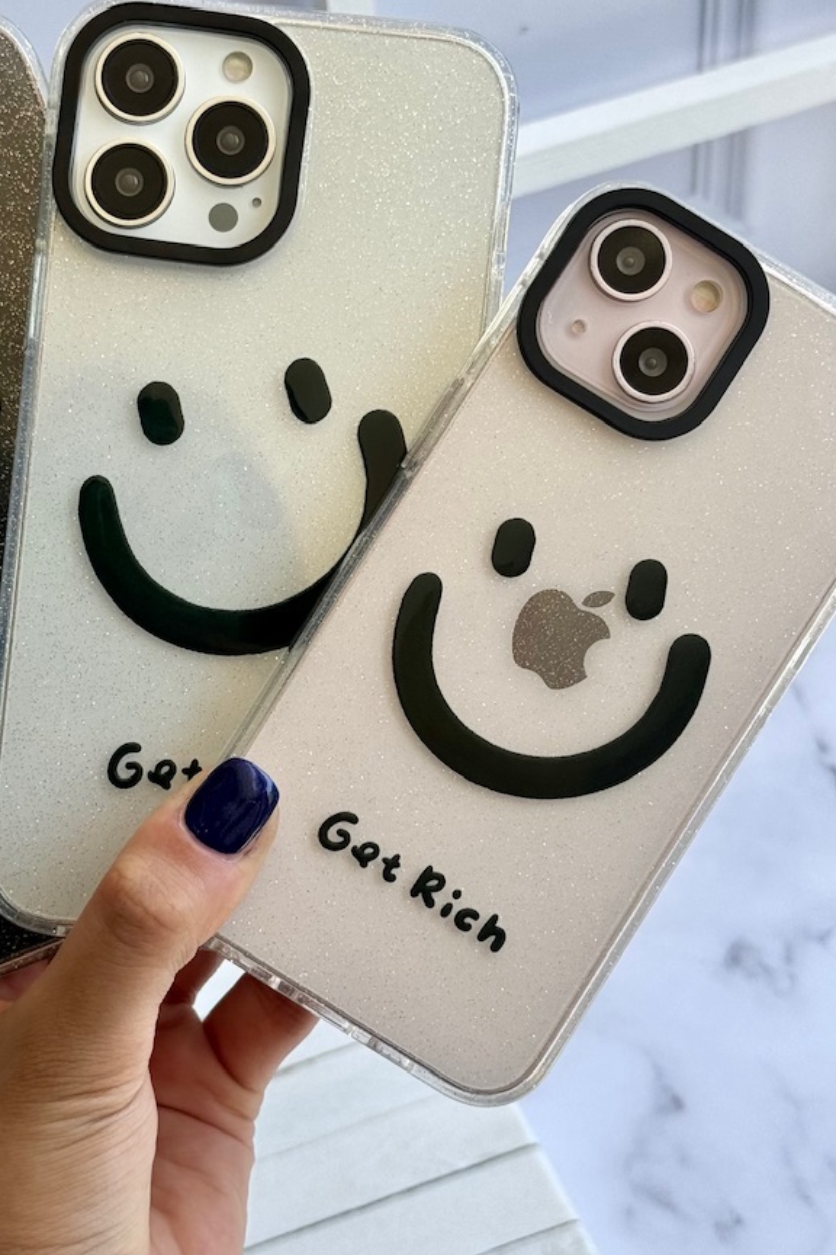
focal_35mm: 74
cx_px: 241
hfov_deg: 18.3
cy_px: 532
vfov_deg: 27.3
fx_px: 2577
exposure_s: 1/802
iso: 64
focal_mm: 6.76
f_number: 1.78
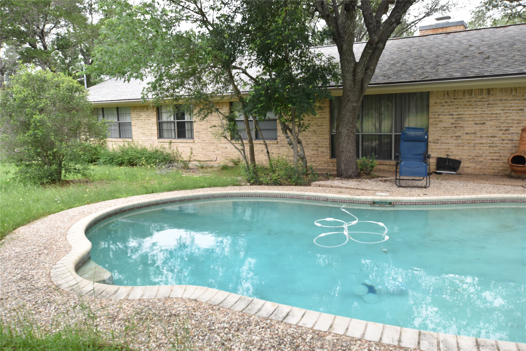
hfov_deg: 61.9
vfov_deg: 43.6
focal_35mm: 30
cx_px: 263
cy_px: 176
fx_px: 438
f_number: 7.1
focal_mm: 20
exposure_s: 1/200
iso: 400
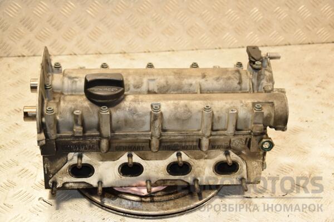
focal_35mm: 68
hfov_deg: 29.9
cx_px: 167
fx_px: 626
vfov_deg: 20.2
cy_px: 111
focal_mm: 45
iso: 800
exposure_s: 1/125
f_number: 4.8
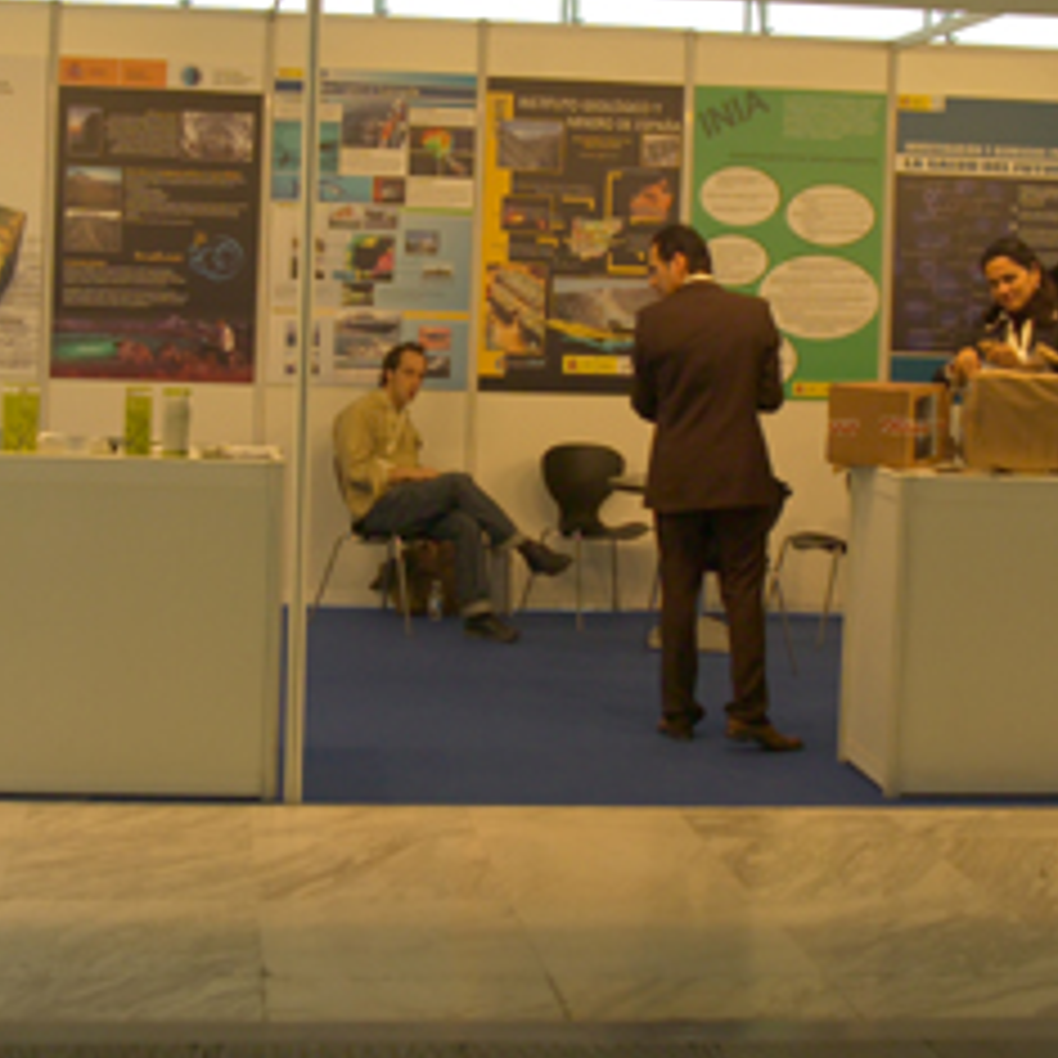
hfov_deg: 27.3
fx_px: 2178
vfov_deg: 27.0
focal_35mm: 63
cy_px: 306
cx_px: 464
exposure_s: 1/10
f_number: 5.6
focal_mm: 29
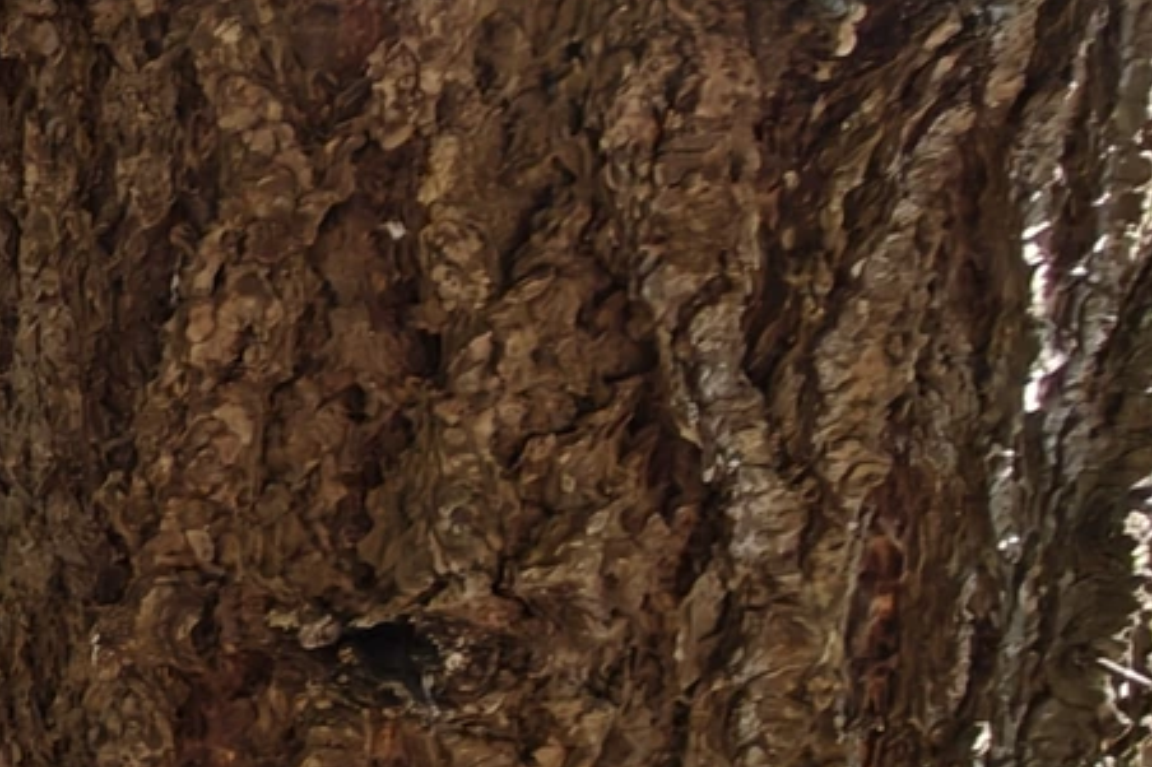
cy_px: 313
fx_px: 2431
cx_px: -1583
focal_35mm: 76
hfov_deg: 15.3
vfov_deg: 17.9
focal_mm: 2.3
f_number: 2
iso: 400
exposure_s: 1/100
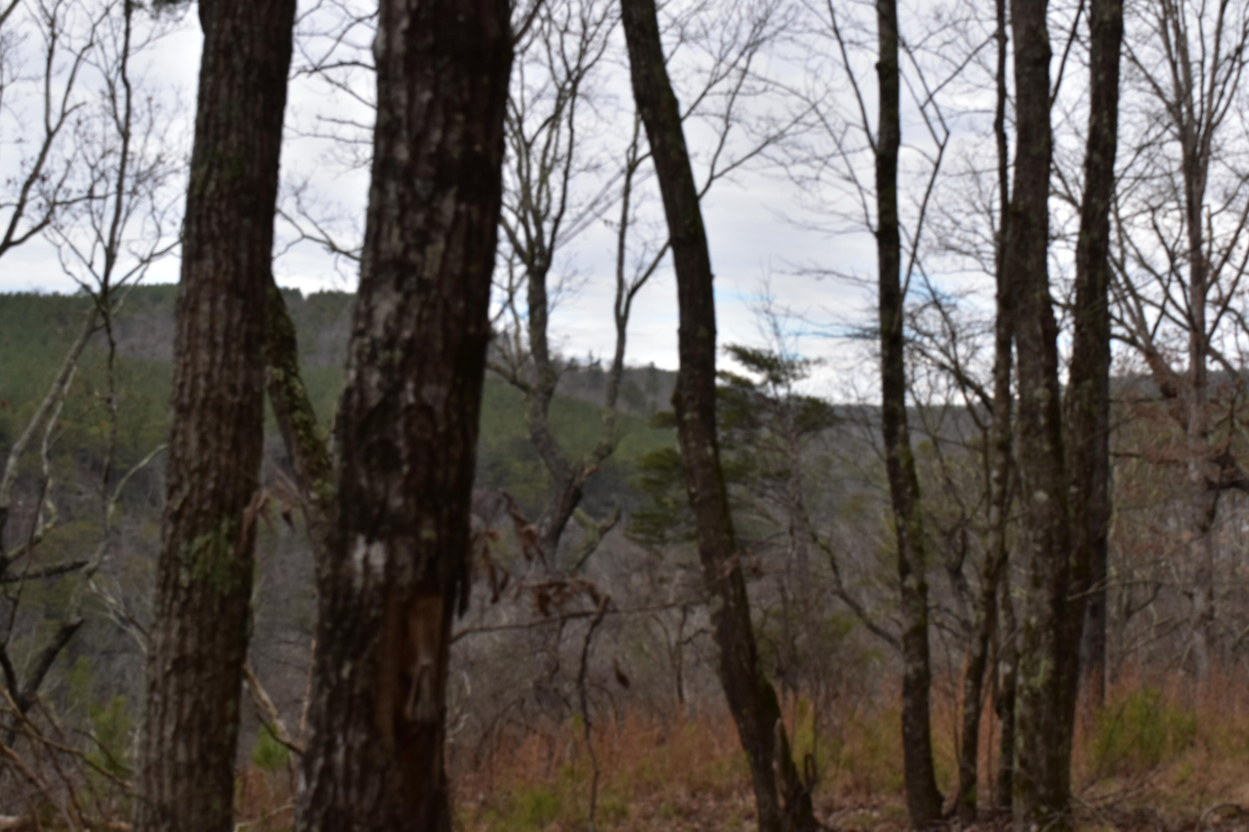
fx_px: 1769
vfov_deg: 26.5
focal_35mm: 51
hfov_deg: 38.9
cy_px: 416
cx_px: 624
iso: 400
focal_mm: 34
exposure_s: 1/320
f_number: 11
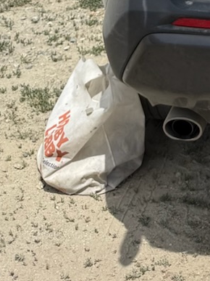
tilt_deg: +3.7
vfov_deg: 12.0
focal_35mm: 127
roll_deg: -2.5
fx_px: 1028
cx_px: 368
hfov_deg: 11.0
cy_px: -421
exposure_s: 1/5319
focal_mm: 6.76
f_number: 1.78
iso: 80
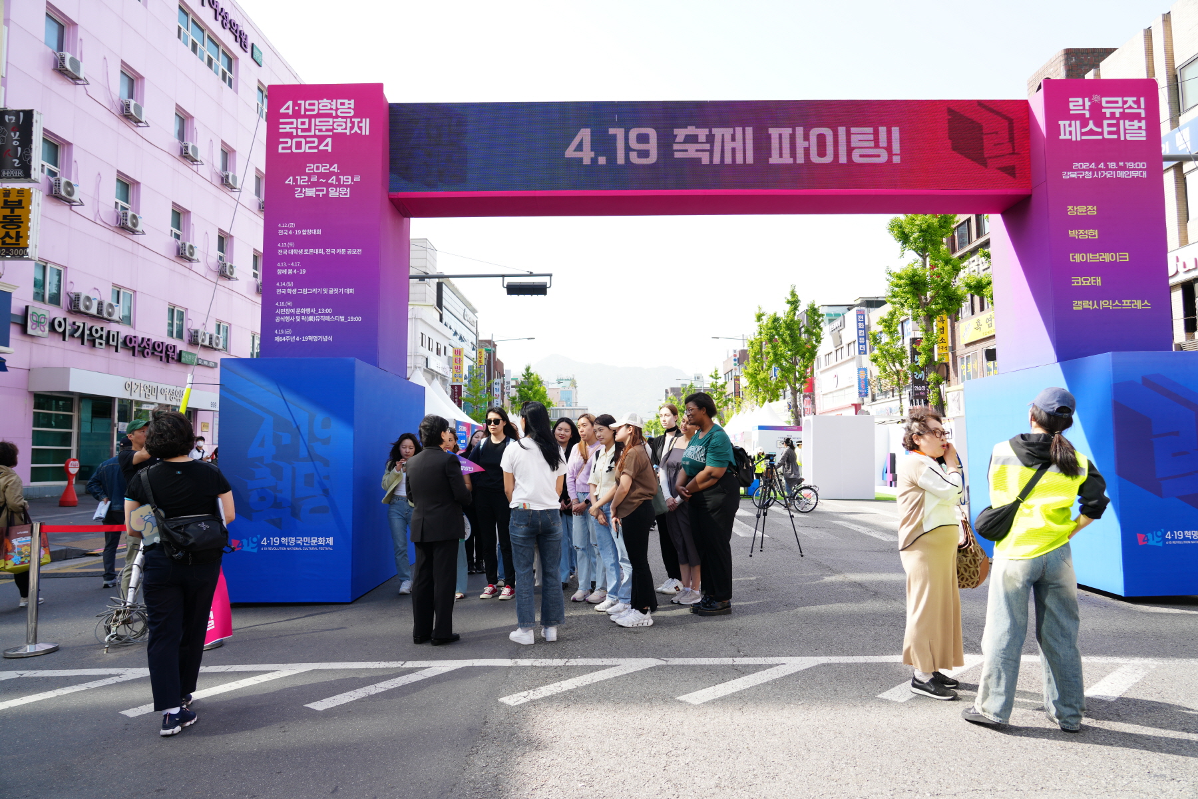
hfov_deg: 73.7
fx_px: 799
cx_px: 599
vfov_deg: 53.1
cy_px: 400
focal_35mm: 24
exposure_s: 1/320
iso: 200
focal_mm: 24
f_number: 4.5
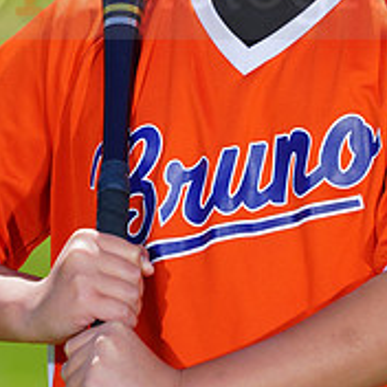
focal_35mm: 809
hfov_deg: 2.2
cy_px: -31
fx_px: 10233
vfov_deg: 2.2
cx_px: 247
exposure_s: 1/250
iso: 100
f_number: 8
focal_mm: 288
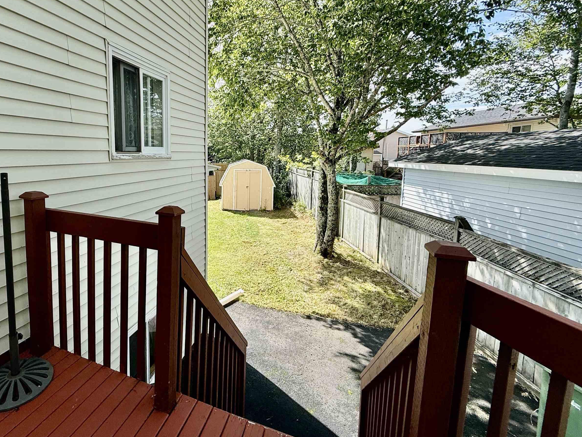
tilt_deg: -6.7
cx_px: 215
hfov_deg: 85.9
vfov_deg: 71.2
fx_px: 303
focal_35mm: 18
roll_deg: -0.3
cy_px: 188
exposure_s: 1/559
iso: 50
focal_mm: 2.22
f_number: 2.2
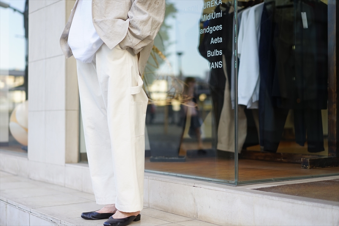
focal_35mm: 55
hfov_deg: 36.3
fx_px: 518
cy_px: 113
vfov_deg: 24.6
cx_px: 170
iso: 100
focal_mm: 55
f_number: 2
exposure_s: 1/320
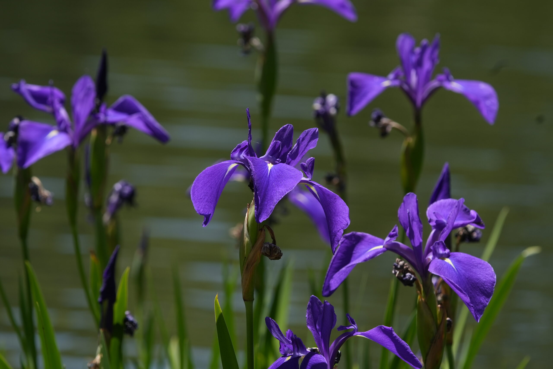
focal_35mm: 270
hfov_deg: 7.6
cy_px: 184
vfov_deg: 5.1
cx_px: 276
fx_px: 4147
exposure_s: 1/500
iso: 250
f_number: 8
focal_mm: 180
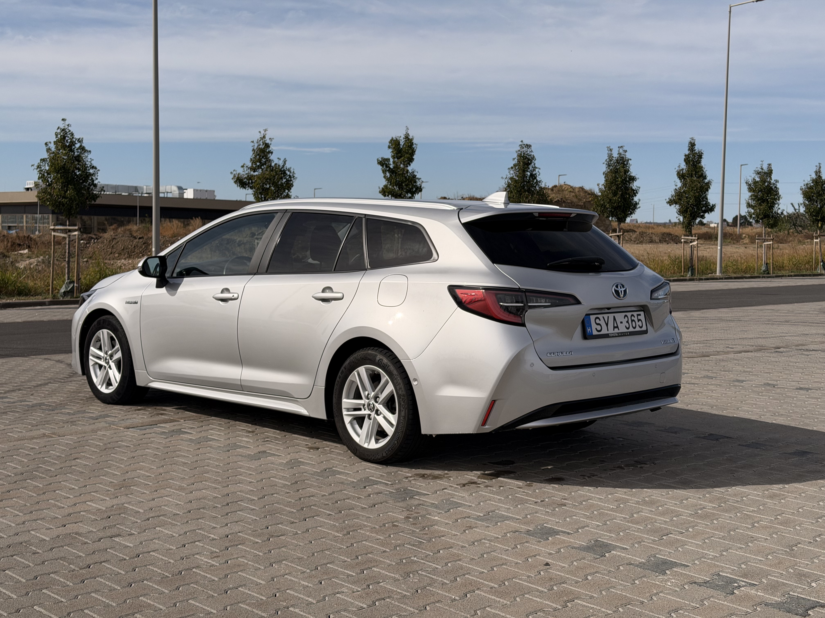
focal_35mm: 48
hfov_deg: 39.7
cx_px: 412
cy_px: 309
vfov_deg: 30.3
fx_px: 1144
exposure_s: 1/11364
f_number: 1.78
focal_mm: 6.76
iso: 80
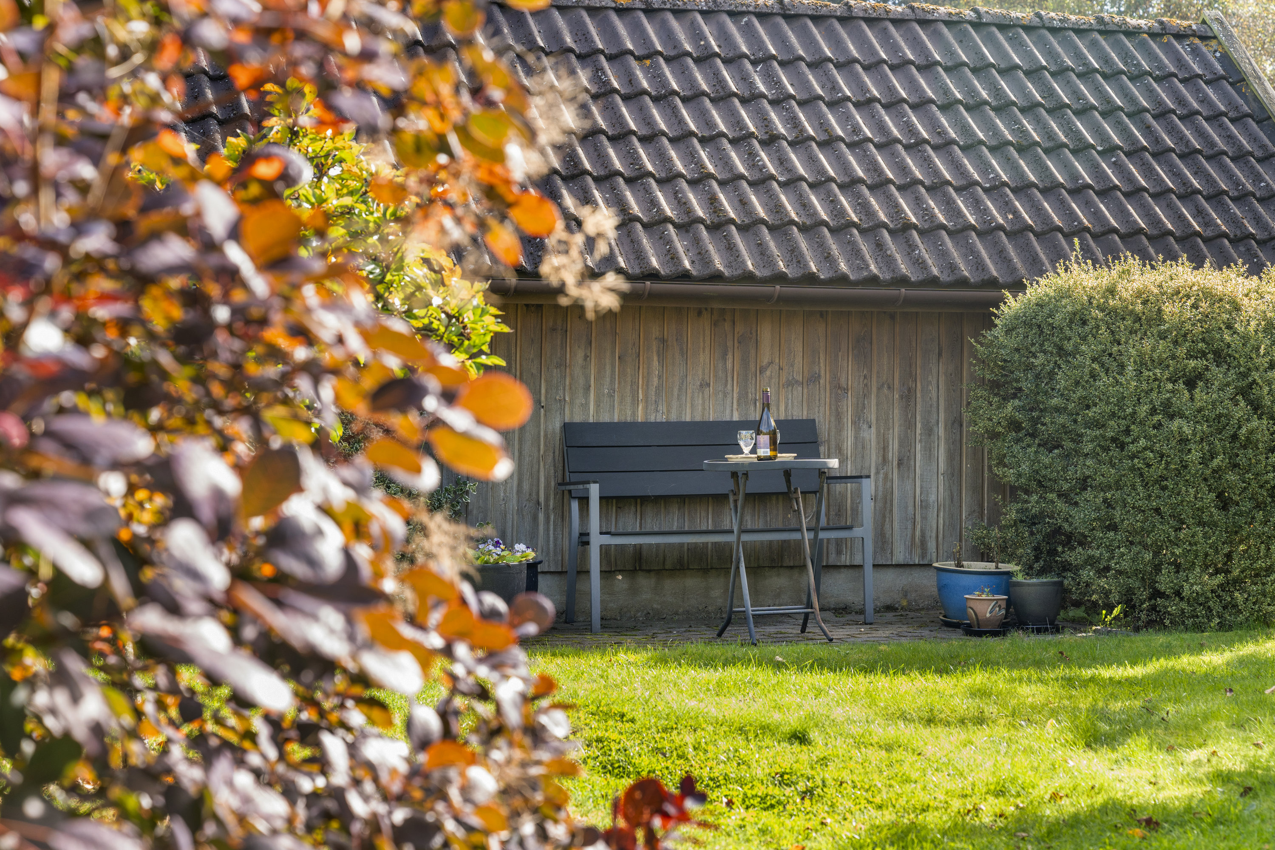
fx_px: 2479
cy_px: 425
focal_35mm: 70
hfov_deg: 28.8
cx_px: 638
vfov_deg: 19.5
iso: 400
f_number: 6.3
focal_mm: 70
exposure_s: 1/160
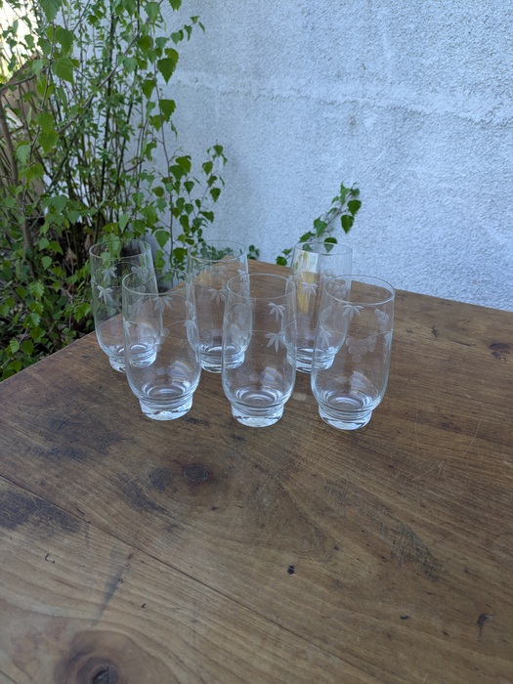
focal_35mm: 25
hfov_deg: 54.9
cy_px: 342
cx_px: 256
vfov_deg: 69.4
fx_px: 494
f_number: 1.89
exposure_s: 1/191
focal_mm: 5.43
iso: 47
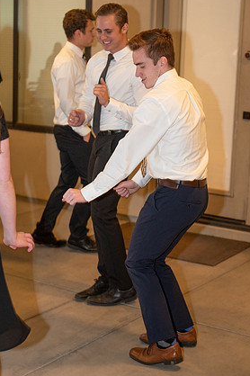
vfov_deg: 28.5
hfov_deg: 19.2
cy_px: 177
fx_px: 741
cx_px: 134
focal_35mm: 71
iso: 3200
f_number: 3.5
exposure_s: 1/100
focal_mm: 66
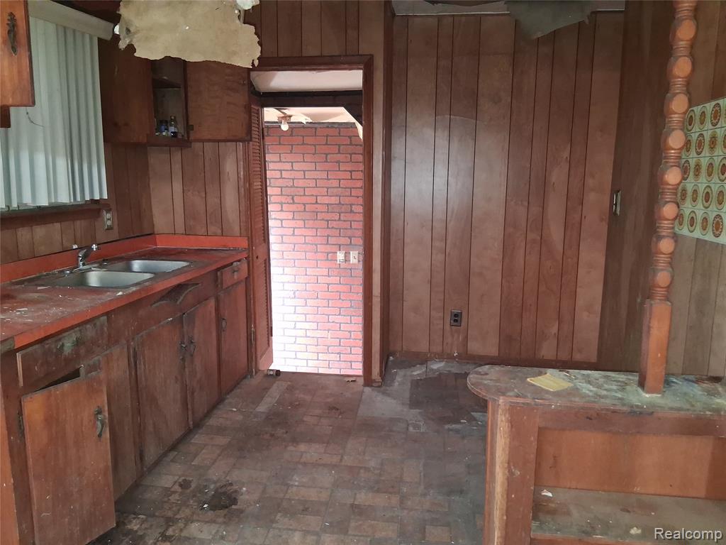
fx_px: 545
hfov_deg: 67.3
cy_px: 272
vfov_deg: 53.1
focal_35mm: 26
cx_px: 363
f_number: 1.8
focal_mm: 3.98
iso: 25
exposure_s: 1/25
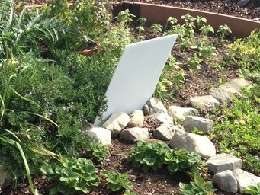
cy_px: 180
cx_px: 165
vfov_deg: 14.8
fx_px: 744
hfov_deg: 19.8
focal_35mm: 99
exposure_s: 1/480
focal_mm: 4.12
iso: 50
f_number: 2.4
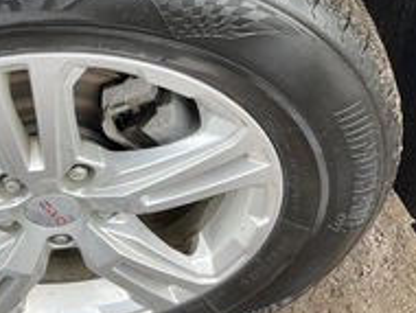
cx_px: 63
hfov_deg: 30.6
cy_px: 105
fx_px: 734
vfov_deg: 24.0
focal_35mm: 61
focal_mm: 3
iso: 20
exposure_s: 1/157
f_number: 1.8
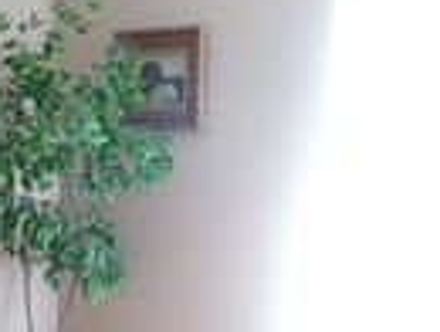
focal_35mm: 79
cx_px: -44
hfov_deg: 23.2
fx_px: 1006
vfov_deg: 18.0
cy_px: 366
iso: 320
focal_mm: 4.7
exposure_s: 1/30
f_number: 3.3
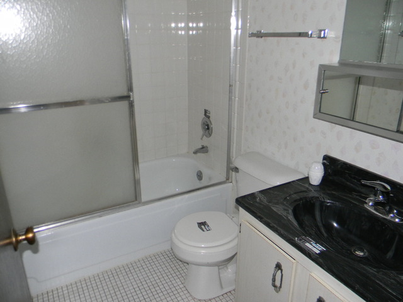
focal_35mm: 28
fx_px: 326
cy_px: 151
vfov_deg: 49.7
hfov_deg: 63.4
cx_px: 202
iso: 200
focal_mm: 5
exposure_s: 1/26
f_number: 3.5
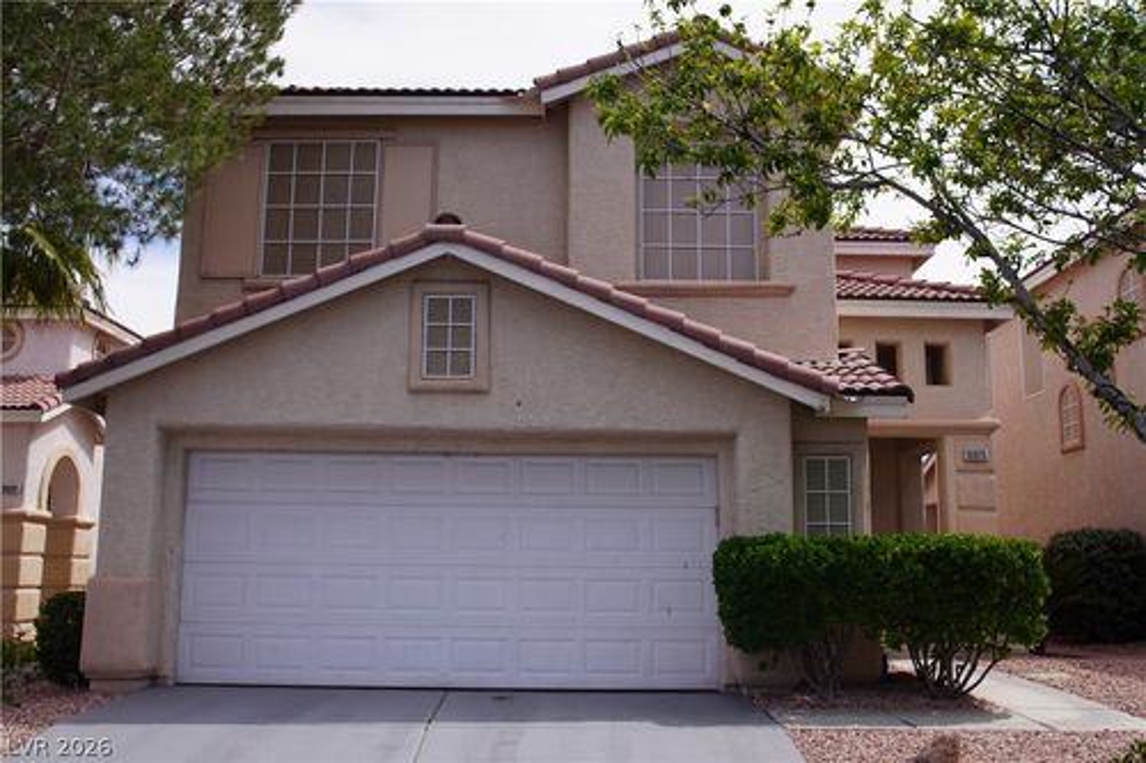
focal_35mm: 34
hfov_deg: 55.1
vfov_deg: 38.3
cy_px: 382
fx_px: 1098
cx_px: 573
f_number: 5
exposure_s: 1/500
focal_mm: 23
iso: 100
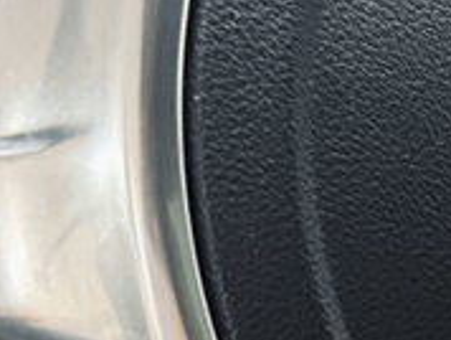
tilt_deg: -15.9
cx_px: 565
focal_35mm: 138
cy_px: 381
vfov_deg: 10.6
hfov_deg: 13.8
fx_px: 1800
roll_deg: -2.9
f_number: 1.78
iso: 640
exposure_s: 1/33
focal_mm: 6.76
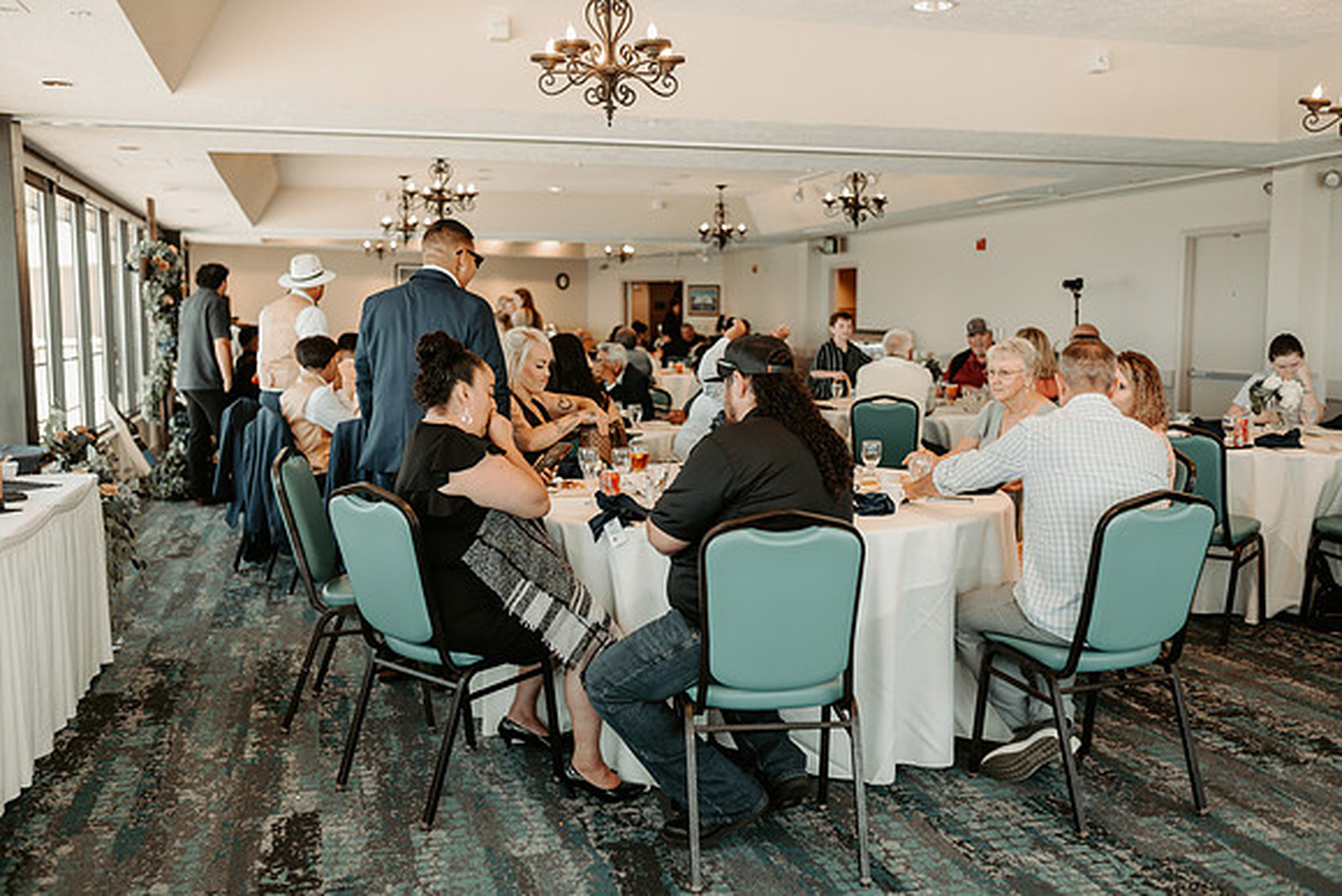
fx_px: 1308
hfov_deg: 54.3
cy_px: 448
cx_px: 671
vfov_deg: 37.8
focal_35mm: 35
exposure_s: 1/250
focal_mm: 35
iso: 320
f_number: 2.2
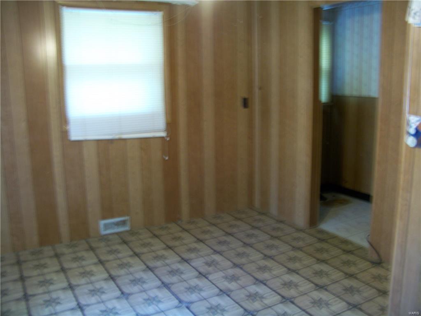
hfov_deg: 51.4
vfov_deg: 39.7
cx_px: 210
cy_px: 158
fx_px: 438
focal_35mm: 36
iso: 64
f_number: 2.8
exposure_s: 1/2
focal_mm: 5.85
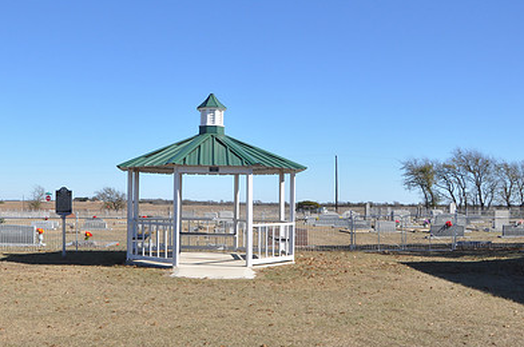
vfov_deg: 33.2
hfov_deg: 48.1
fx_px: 581
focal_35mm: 40
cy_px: 201
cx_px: 202
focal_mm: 18
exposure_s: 1/125
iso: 200
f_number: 11
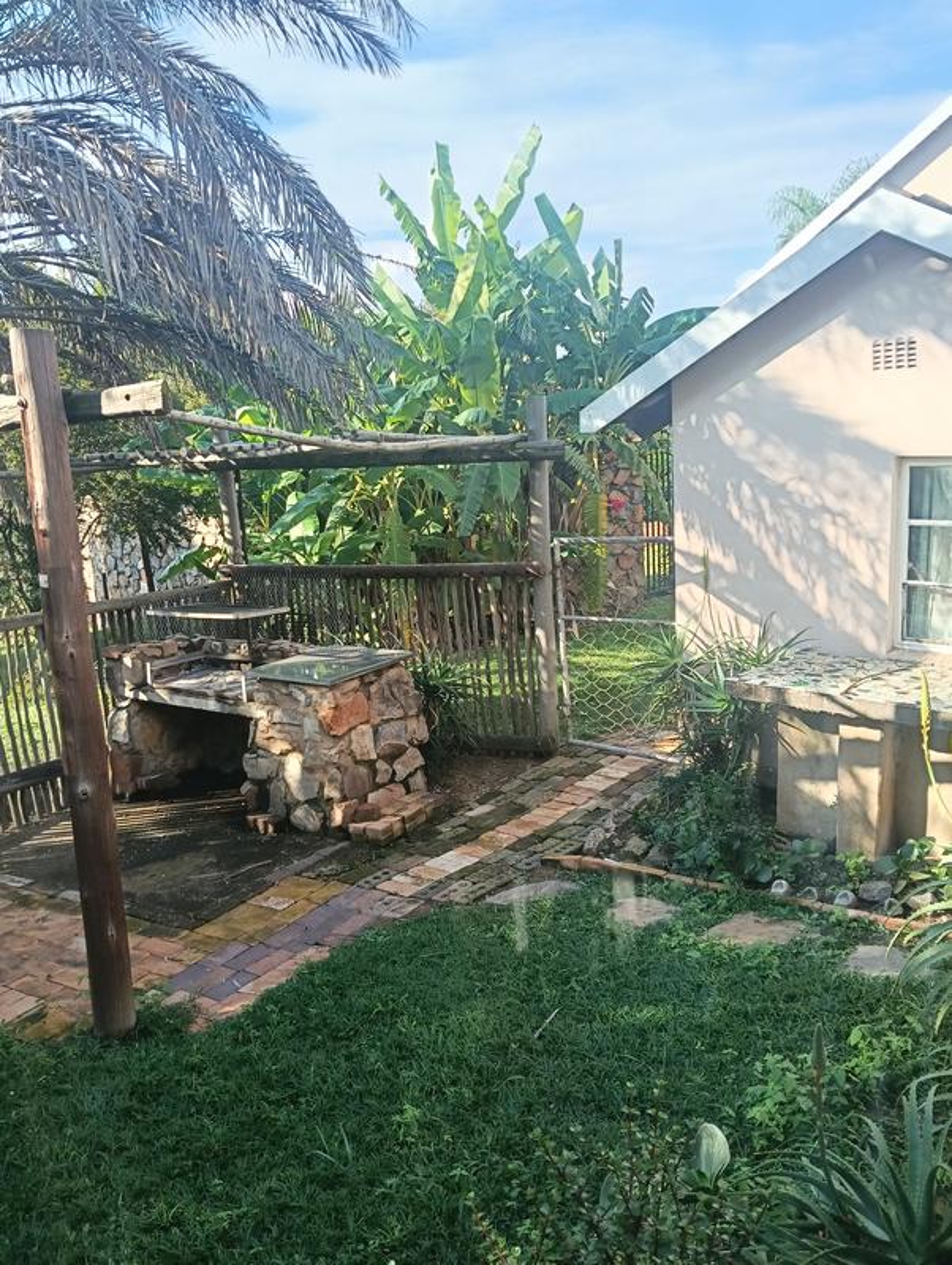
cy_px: 632
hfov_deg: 51.4
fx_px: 988
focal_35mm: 27
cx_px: 476
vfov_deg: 65.3
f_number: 1.8
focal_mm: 3.98
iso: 50
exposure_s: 1/131
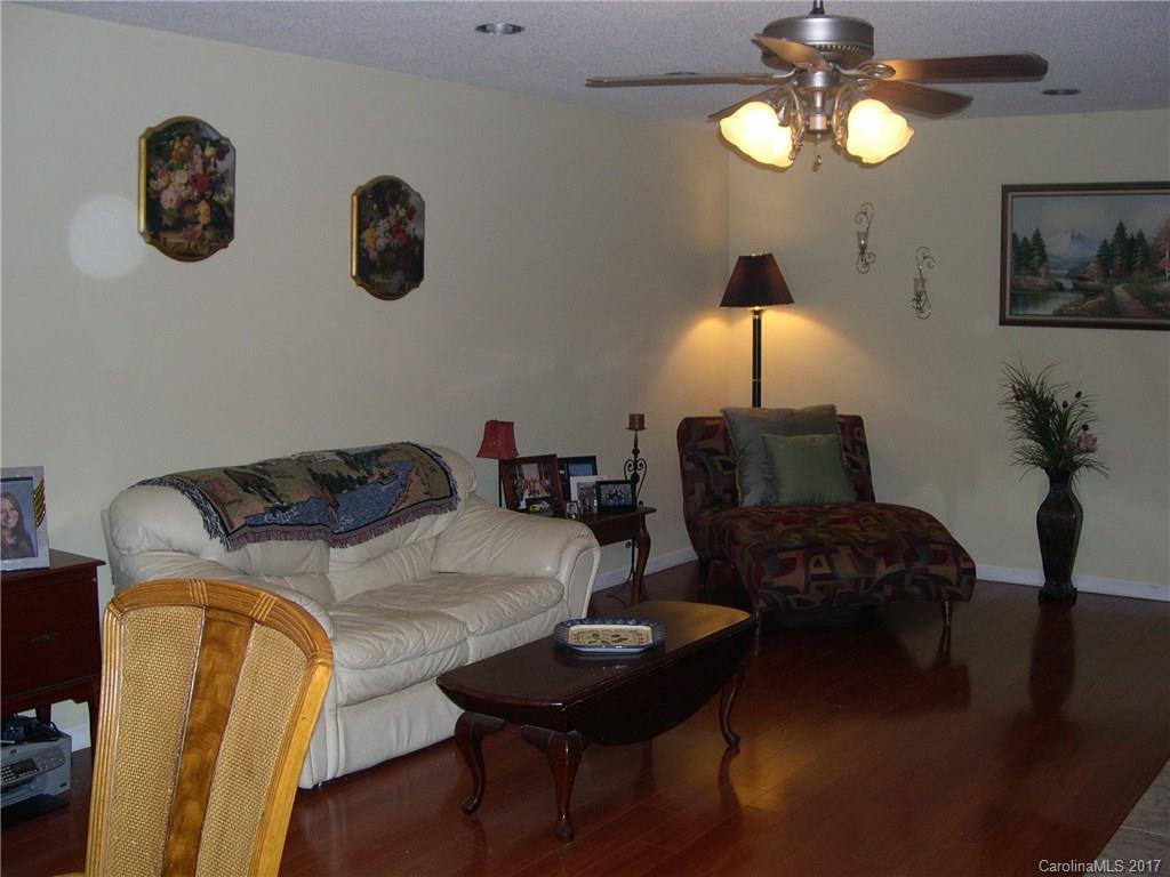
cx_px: 585
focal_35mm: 38
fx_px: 1284
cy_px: 438
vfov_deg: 37.7
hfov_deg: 49.0
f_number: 2.8
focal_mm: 8
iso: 200
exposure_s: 1/60
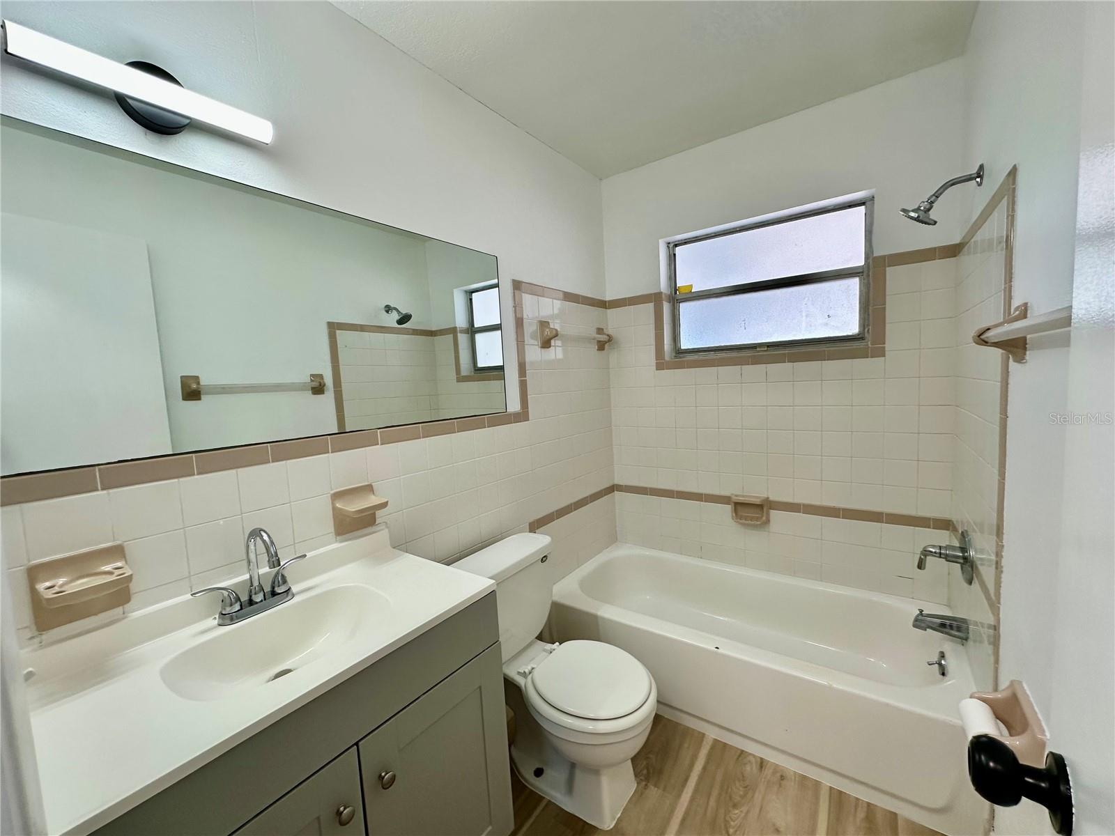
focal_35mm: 14
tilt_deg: -4.8
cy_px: 418
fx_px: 451
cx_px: 558
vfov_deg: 85.7
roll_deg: +3.4
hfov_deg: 102.1
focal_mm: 2.22
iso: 100
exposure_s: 1/120
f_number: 2.2
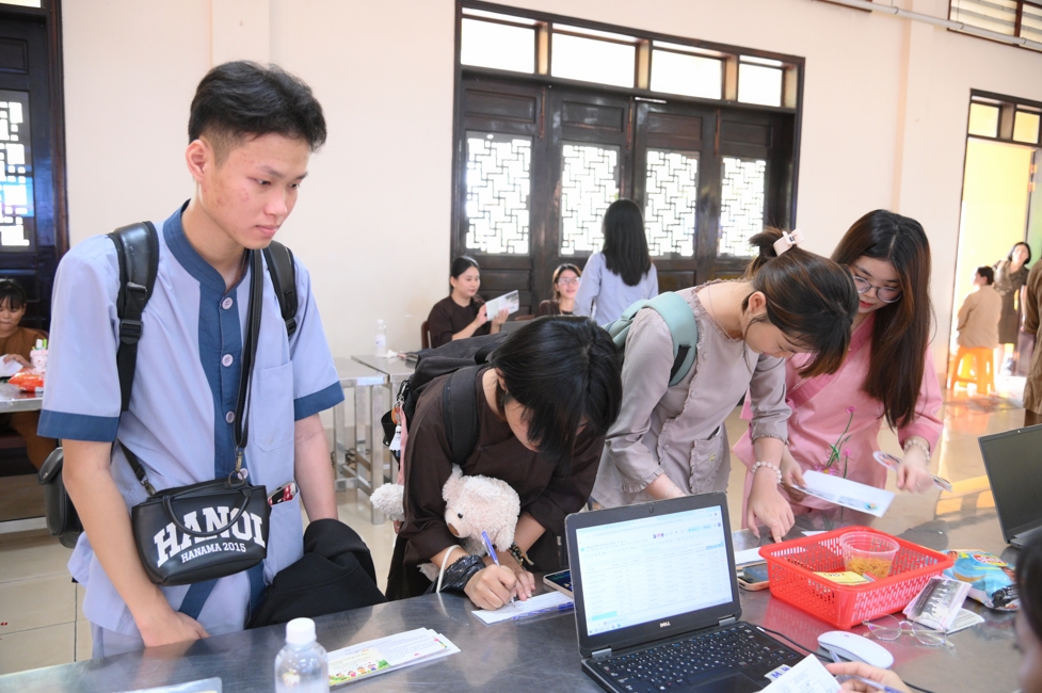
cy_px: 346
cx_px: 521
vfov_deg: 46.3
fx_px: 810
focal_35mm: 28
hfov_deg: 65.5
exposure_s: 1/60
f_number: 4
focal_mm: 28
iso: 3200
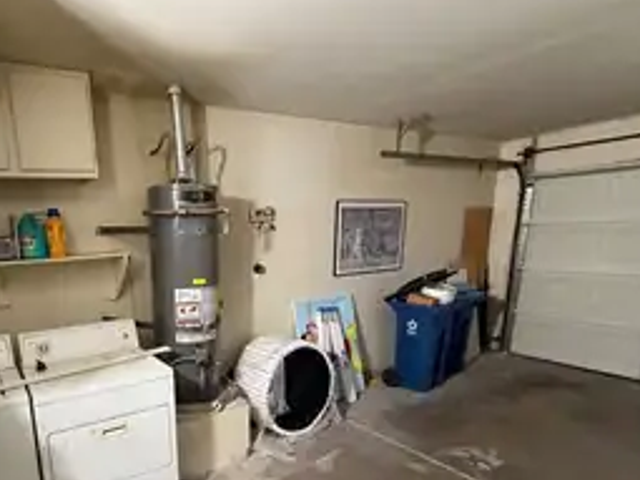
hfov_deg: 73.2
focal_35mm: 22
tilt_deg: -11.1
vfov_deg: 59.5
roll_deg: +2.6
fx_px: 407
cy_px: 324
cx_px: 196
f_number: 2.2
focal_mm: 2.22
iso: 500
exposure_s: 1/60
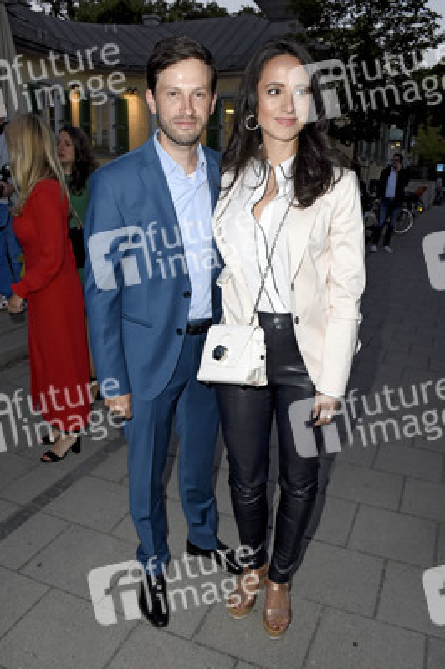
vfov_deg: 67.4
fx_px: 501
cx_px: 222
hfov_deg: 47.9
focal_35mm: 27
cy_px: 334
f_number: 6.3
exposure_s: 1/125
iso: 1000
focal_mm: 18
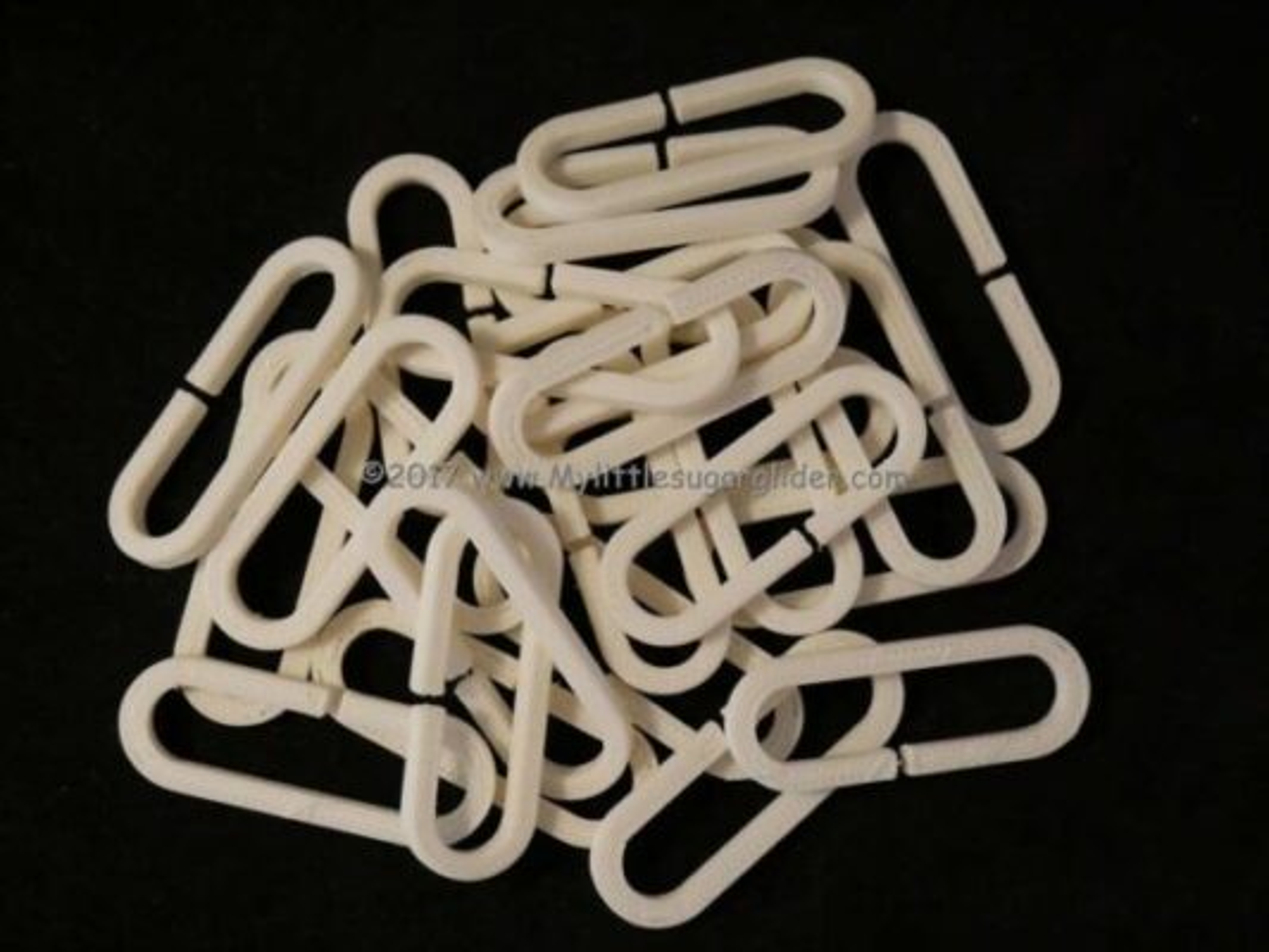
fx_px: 1833
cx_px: 634
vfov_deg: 29.1
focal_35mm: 50
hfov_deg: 38.2
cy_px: 476
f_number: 5.3
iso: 3200
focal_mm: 25
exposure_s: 1/50
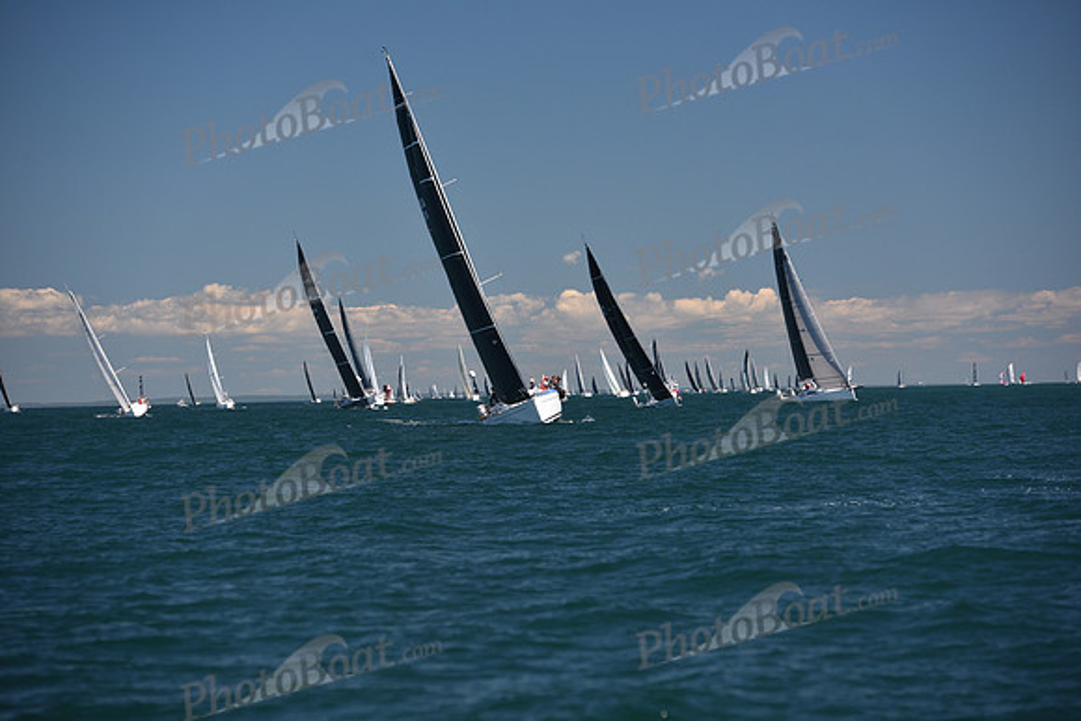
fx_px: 4355
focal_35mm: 145
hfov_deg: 14.2
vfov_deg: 9.5
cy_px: 360
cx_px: 540
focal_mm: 145
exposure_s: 1/800
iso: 250
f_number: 4.5
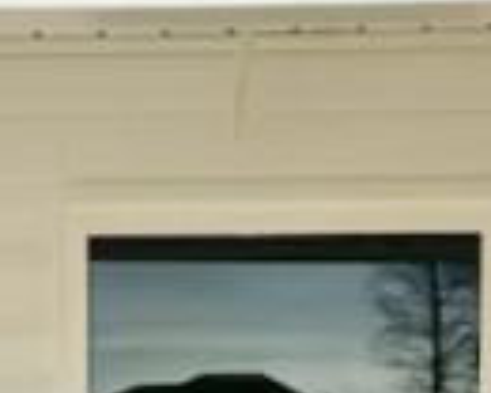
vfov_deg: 8.2
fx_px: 2674
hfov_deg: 10.4
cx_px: 506
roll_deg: -0.4
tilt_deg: -1.6
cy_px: 624
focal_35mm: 184
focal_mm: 6.86
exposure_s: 1/1425
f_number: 1.78
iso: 80
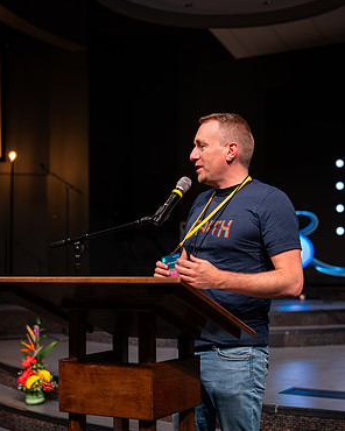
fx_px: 728
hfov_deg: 26.7
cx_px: 171
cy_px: 241
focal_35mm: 57
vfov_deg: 33.0
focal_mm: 33
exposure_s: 1/50
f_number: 1.8
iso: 160
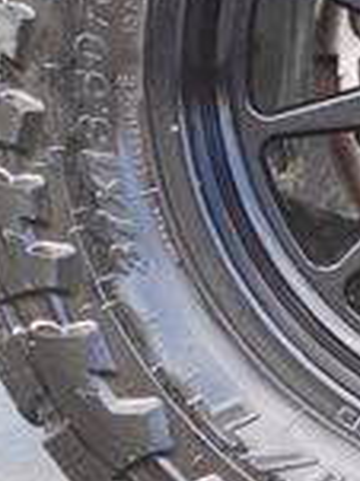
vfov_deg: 9.8
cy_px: 48
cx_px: 570
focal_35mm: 202
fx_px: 2806
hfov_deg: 7.2
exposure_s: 1/160
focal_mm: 33
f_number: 5
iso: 500
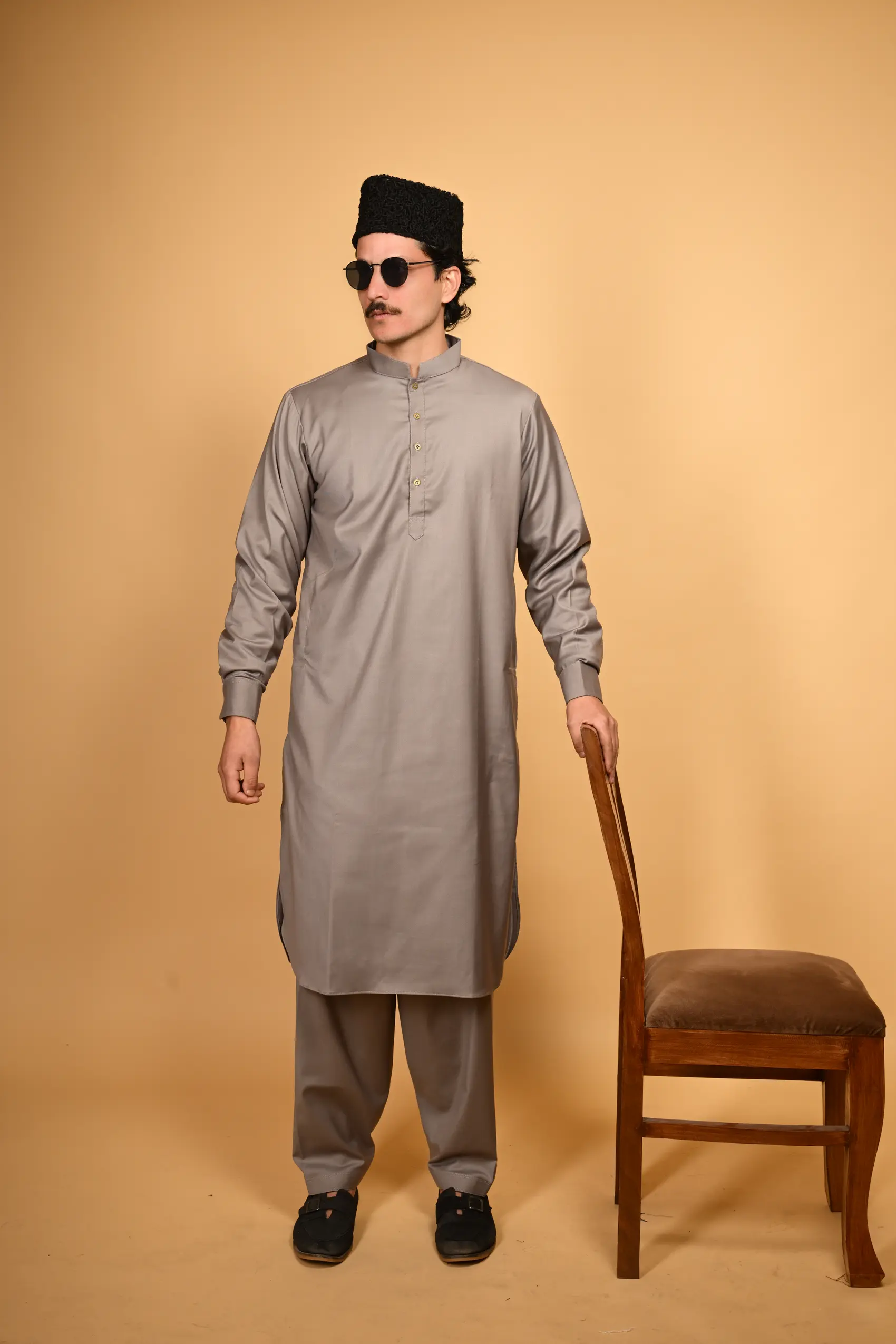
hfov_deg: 27.0
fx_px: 1867
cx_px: 448
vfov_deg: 39.6
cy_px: 672
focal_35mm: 50
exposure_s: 1/200
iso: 200
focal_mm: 50
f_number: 7.1
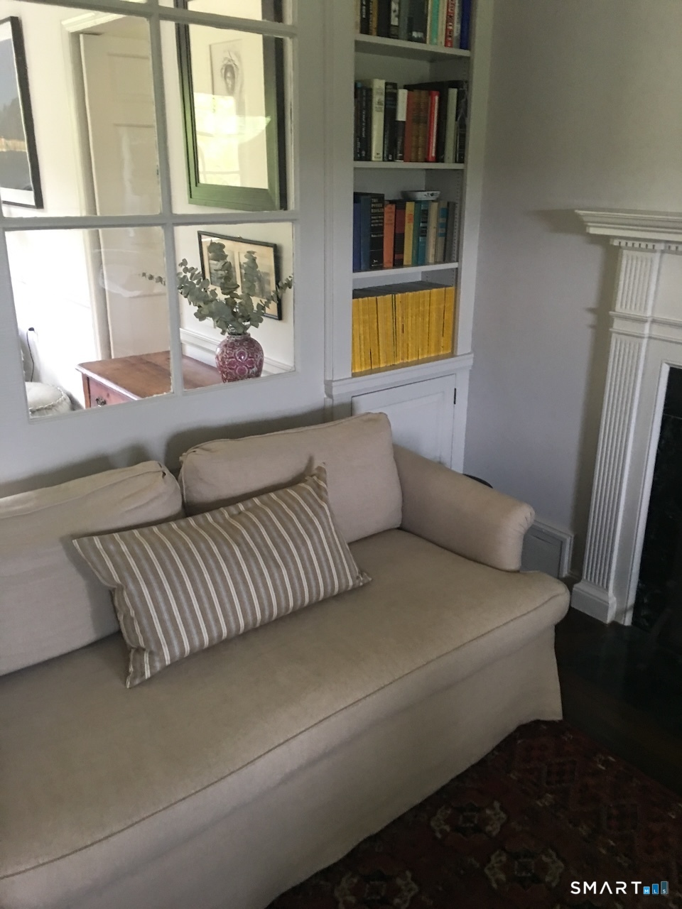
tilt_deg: -15.1
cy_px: 454
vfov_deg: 61.7
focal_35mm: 29
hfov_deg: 48.2
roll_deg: -2.0
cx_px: 341
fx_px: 762
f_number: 2.2
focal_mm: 4.15
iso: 80
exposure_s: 1/15
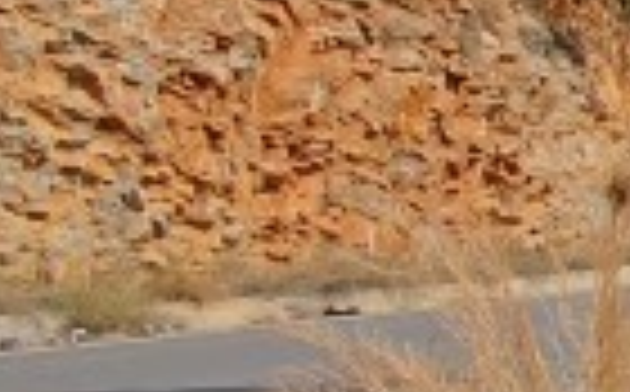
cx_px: 1611
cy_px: 126
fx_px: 1731
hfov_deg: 13.4
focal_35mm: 101
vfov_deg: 12.9
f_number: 2.2
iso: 50
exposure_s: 1/1408
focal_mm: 1.8
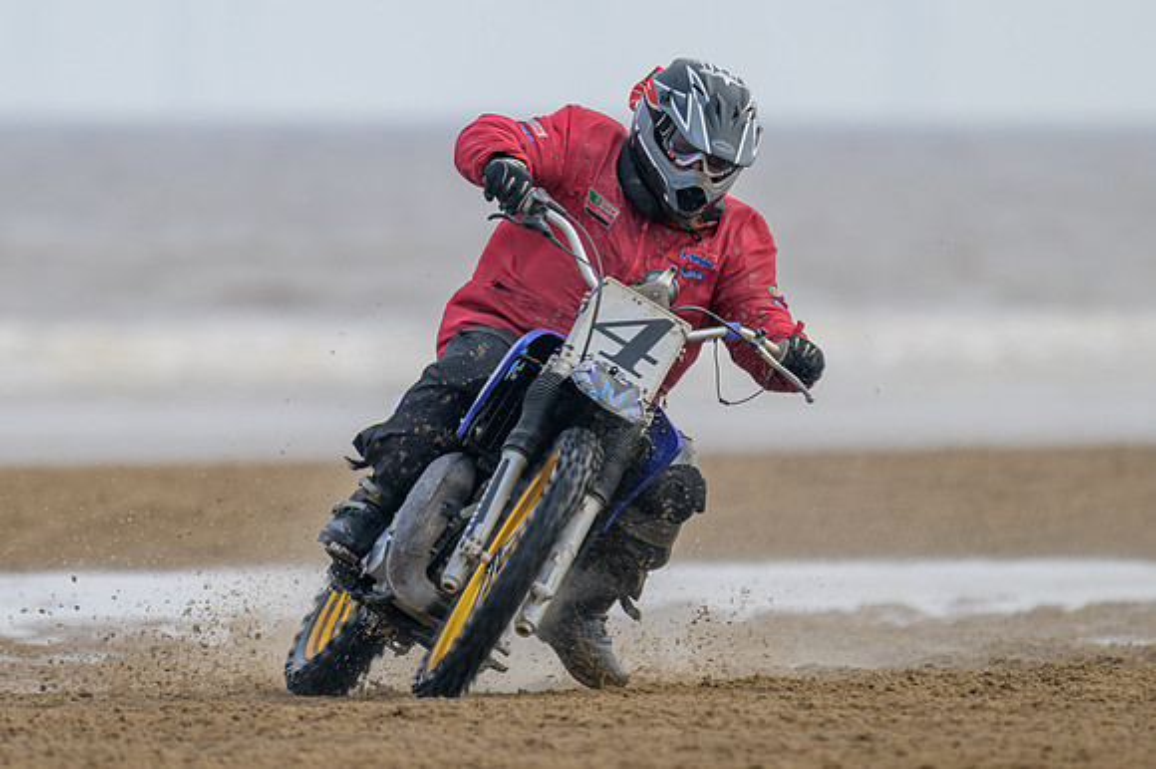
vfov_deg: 1.3
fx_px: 35174
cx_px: 577
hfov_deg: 1.9
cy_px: 449
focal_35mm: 1096
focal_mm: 600
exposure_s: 1/640
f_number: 6.3
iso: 320
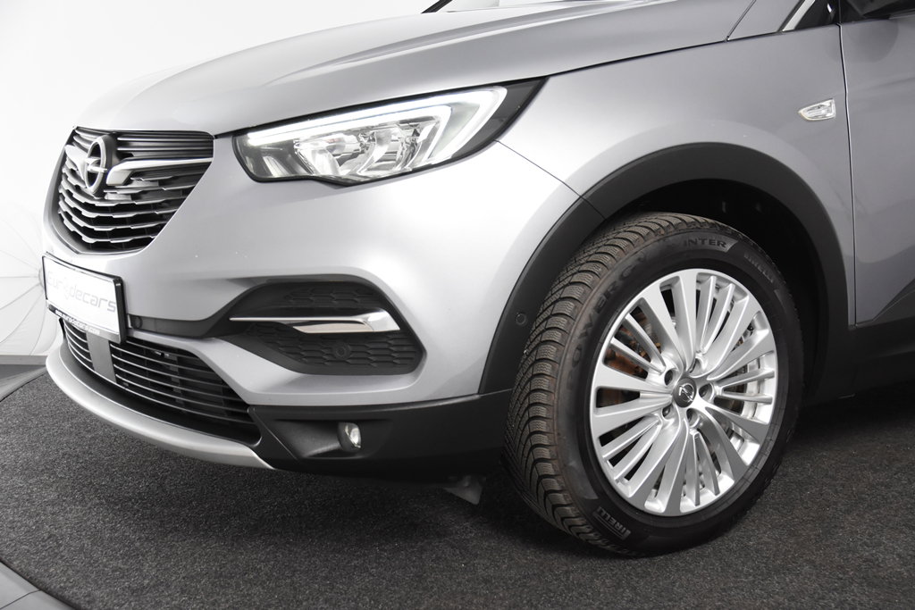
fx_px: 1296
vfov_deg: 26.5
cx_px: 458
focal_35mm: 51
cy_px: 305
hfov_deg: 38.9
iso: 1600
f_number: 5
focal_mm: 34
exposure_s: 1/60
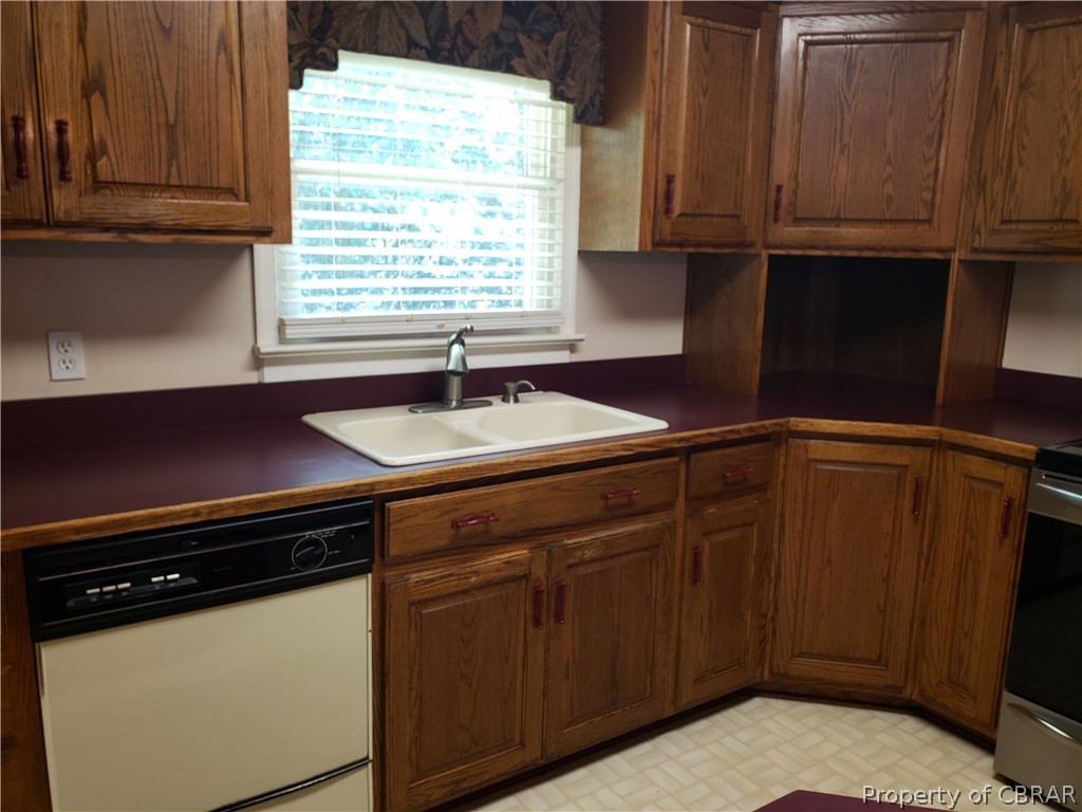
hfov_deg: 67.3
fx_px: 813
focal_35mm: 26
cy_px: 406
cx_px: 541
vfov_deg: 53.1
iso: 50
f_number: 2.4
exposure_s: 1/6
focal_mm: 4.3
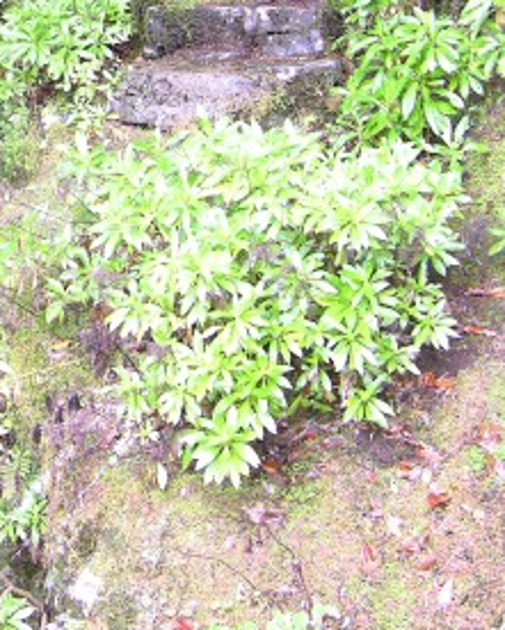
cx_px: -105
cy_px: -57
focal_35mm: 95
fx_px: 1774
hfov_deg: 15.6
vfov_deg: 19.3
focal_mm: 8.9
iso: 57
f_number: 2.8
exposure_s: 1/4.1
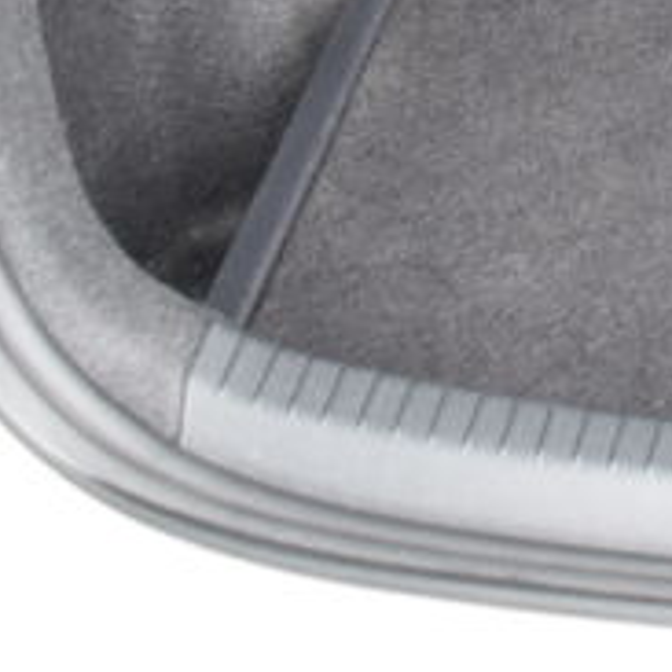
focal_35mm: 139
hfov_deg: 11.1
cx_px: 1473
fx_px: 3053
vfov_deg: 11.9
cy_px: -406
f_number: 4
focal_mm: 20
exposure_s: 1/60
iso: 720
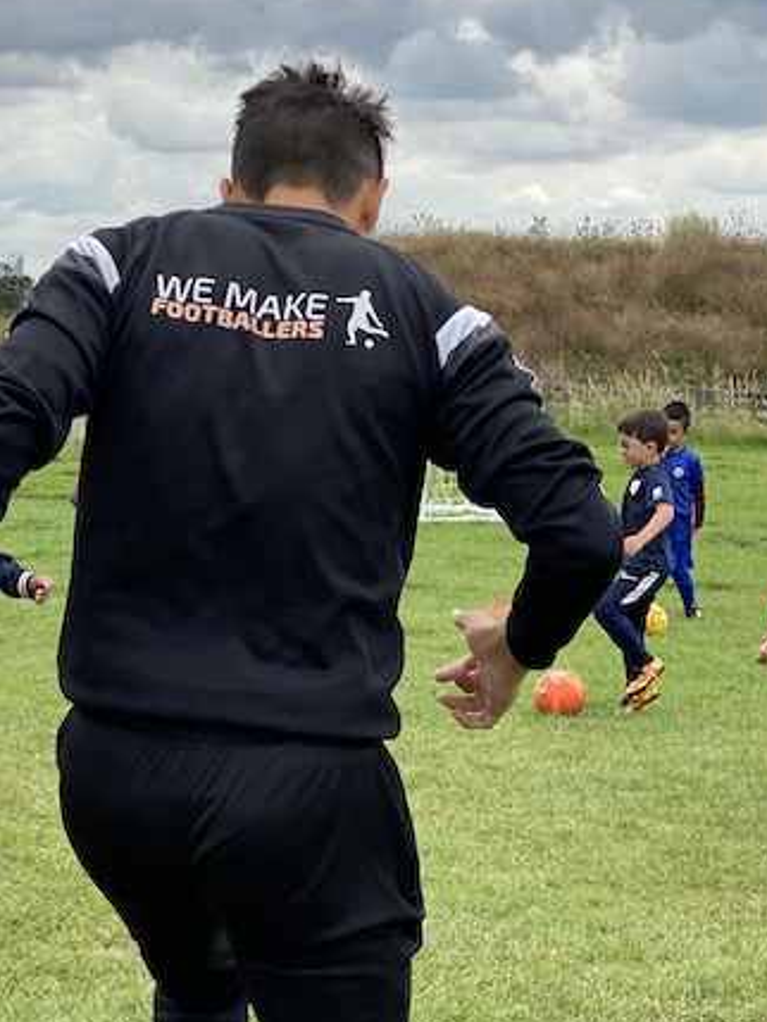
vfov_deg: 20.1
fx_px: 2864
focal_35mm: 97
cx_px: 217
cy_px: 769
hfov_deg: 15.2
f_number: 2
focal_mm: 6
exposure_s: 1/461
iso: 20
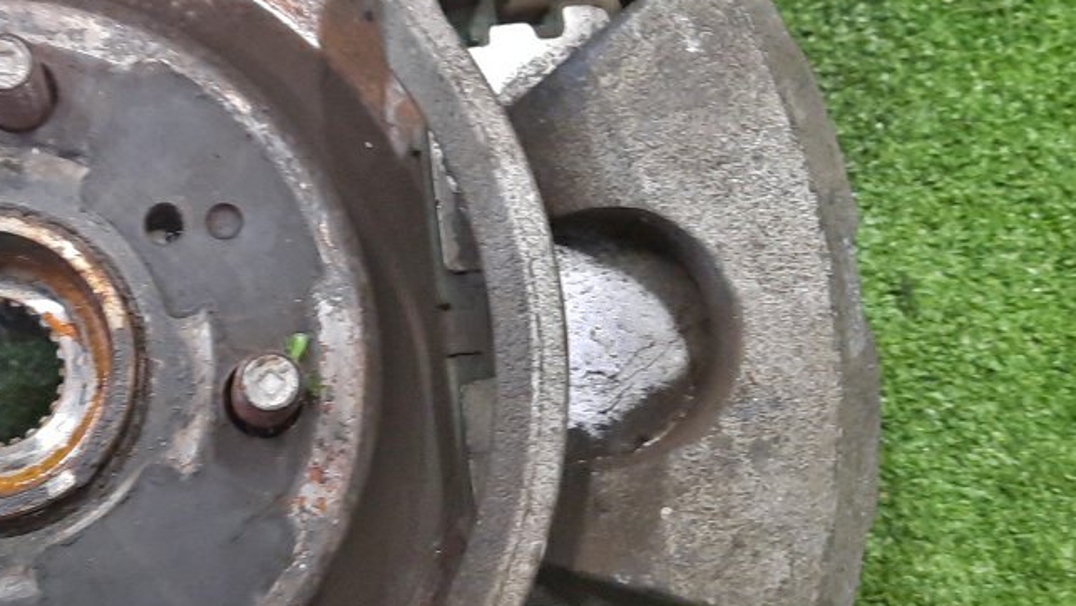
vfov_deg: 19.7
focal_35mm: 61
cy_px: 323
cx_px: 166
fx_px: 1741
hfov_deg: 33.0
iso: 371
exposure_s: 1/33
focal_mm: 4.6
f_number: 2
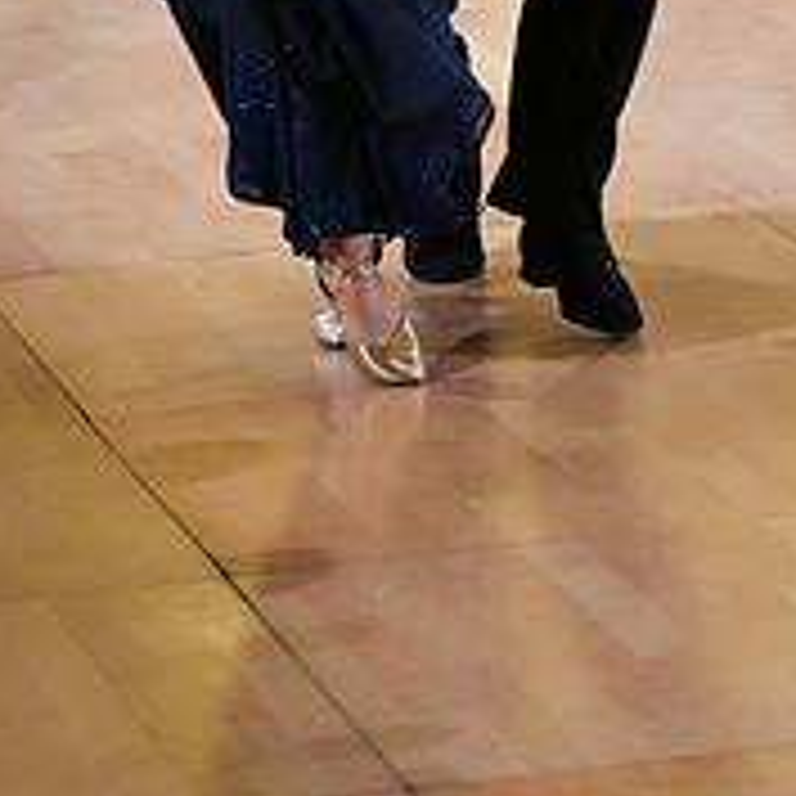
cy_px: -414
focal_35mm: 293
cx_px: 317
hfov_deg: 6.0
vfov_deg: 5.9
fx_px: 7623
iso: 4000
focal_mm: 105
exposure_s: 1/500
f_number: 4
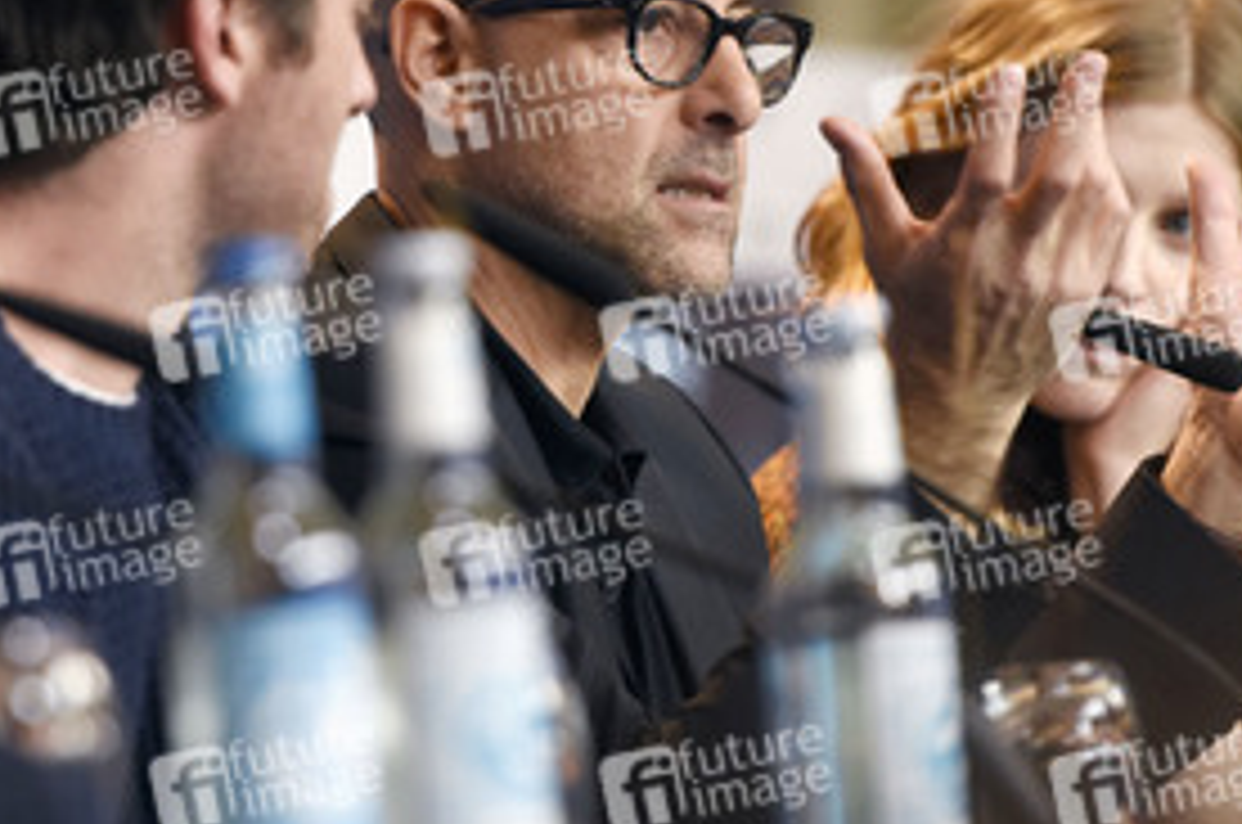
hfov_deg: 4.3
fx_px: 16490
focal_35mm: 479
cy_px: 216
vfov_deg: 2.9
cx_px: 596
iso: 800
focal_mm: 195
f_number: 3.5
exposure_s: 1/320
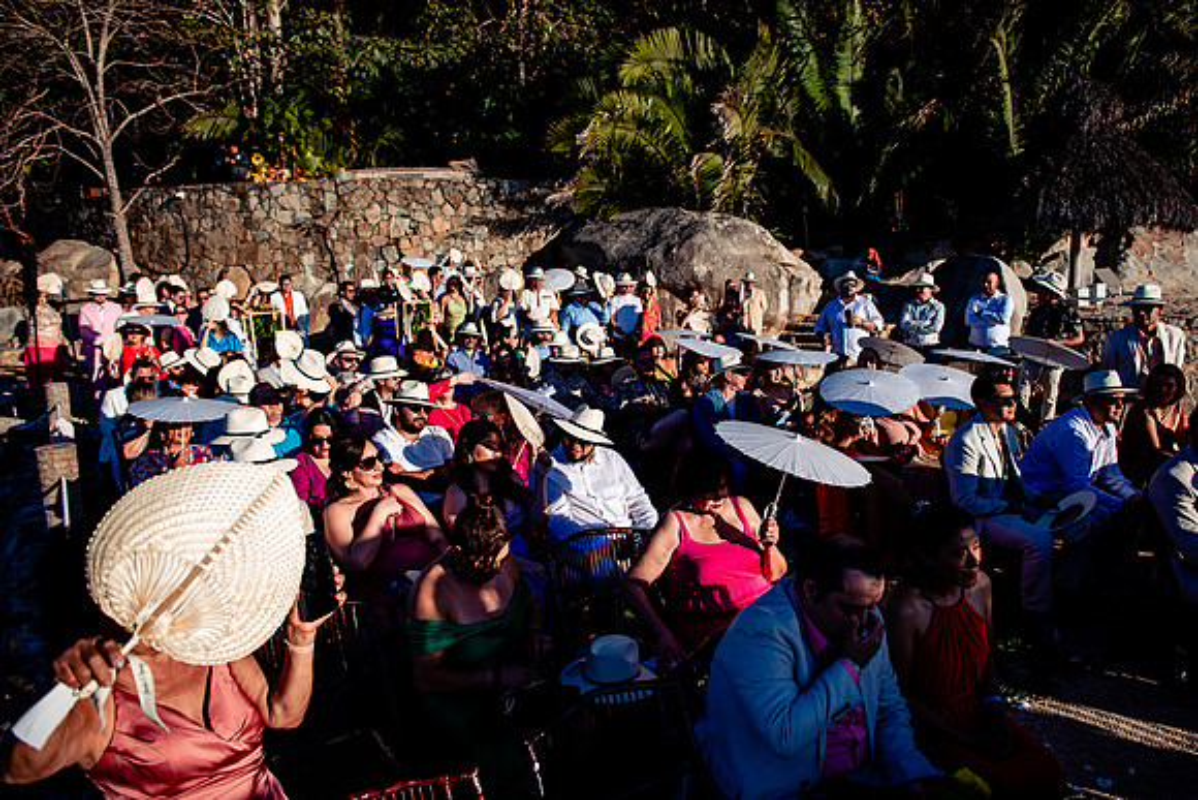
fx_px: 836
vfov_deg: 51.1
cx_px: 623
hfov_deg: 71.2
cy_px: 400
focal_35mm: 25
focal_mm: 24
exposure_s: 1/3200
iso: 200
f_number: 3.5
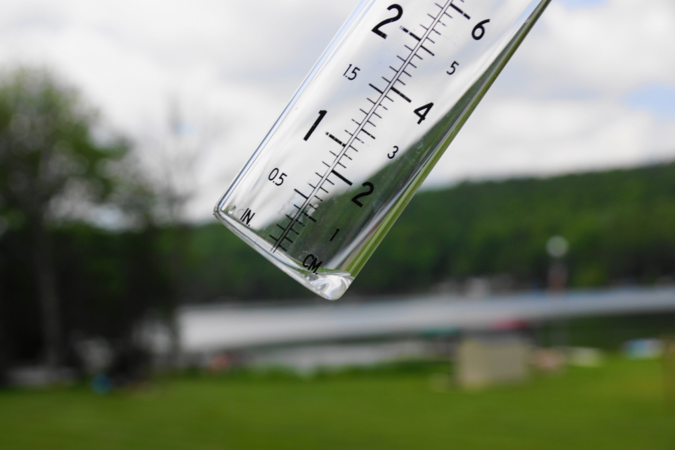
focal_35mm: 68
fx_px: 1266
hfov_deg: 29.9
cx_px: 338
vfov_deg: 20.2
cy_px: 225
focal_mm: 45
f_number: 7.1
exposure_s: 1/100
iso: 100
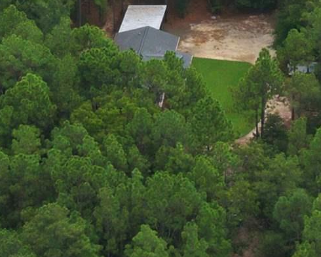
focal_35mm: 147
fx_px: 1397
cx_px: 185
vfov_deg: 10.3
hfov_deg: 13.1
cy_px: -45
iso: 200
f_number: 1.8
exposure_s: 1/250
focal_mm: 8.7
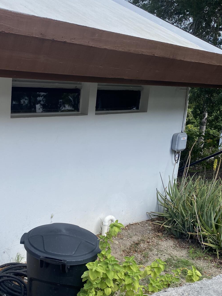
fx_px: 333
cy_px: 153
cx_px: 58
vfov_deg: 47.9
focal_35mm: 39
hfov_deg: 36.1
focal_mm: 4.25
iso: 32
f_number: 1.8
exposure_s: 1/1395
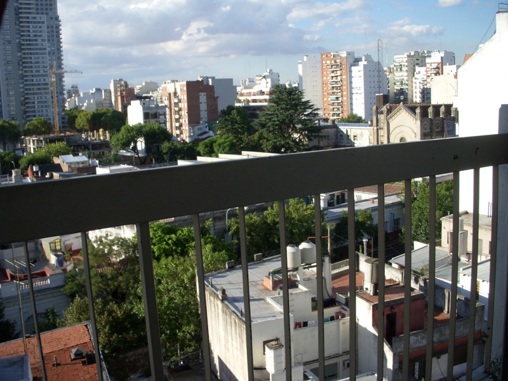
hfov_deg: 49.0
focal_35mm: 38
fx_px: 558
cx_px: 254
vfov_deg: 37.7
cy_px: 190
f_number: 3.3
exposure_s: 1/640
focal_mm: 6.3
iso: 100
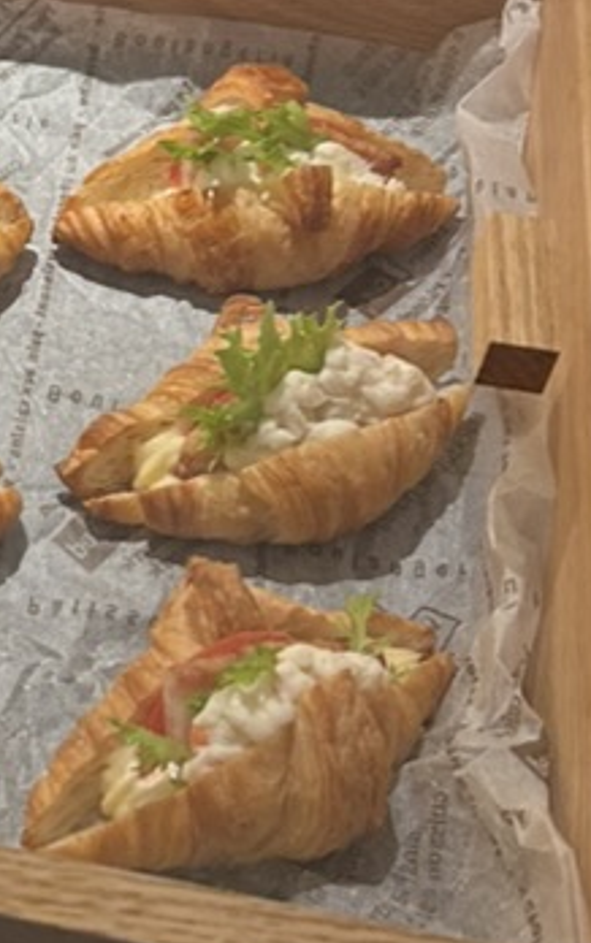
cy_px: 285
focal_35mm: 81
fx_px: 2084
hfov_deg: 14.9
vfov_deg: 25.3
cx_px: -306
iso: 160
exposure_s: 1/60
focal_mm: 5.7
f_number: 1.5
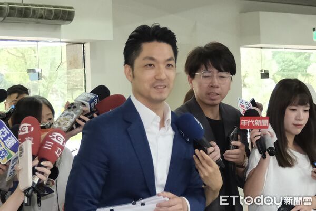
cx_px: 158
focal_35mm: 30
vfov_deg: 43.6
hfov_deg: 61.9
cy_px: 106
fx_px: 263
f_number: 2.8
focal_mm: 20
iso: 2000
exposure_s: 1/250
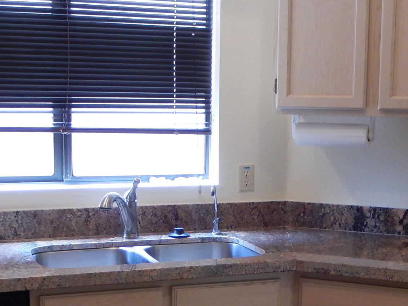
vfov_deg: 22.2
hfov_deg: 29.3
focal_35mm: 66
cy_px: 208
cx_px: 252
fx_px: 778
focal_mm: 4.5
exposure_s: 1/30
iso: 180
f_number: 3.4
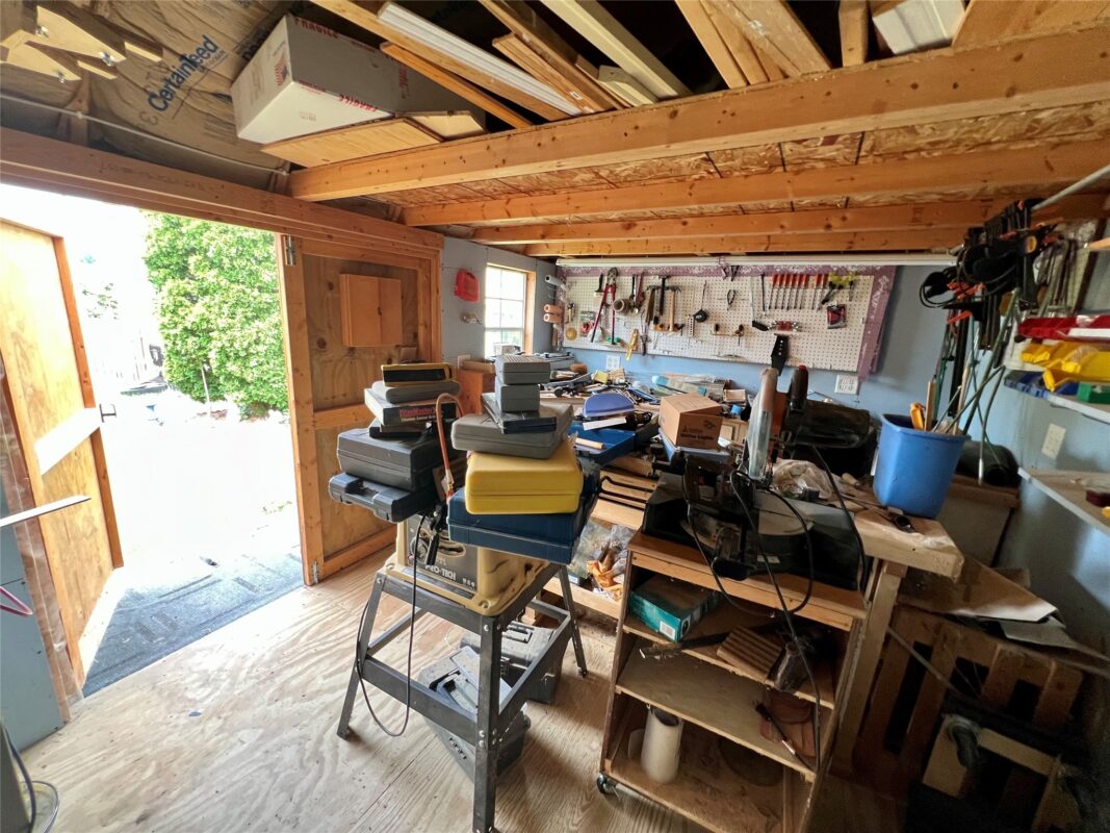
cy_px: 416
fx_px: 417
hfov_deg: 106.2
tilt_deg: -13.3
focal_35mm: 13
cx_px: 555
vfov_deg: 89.9
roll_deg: -2.6
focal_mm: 1.57
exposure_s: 1/79
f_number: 1.8
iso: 250
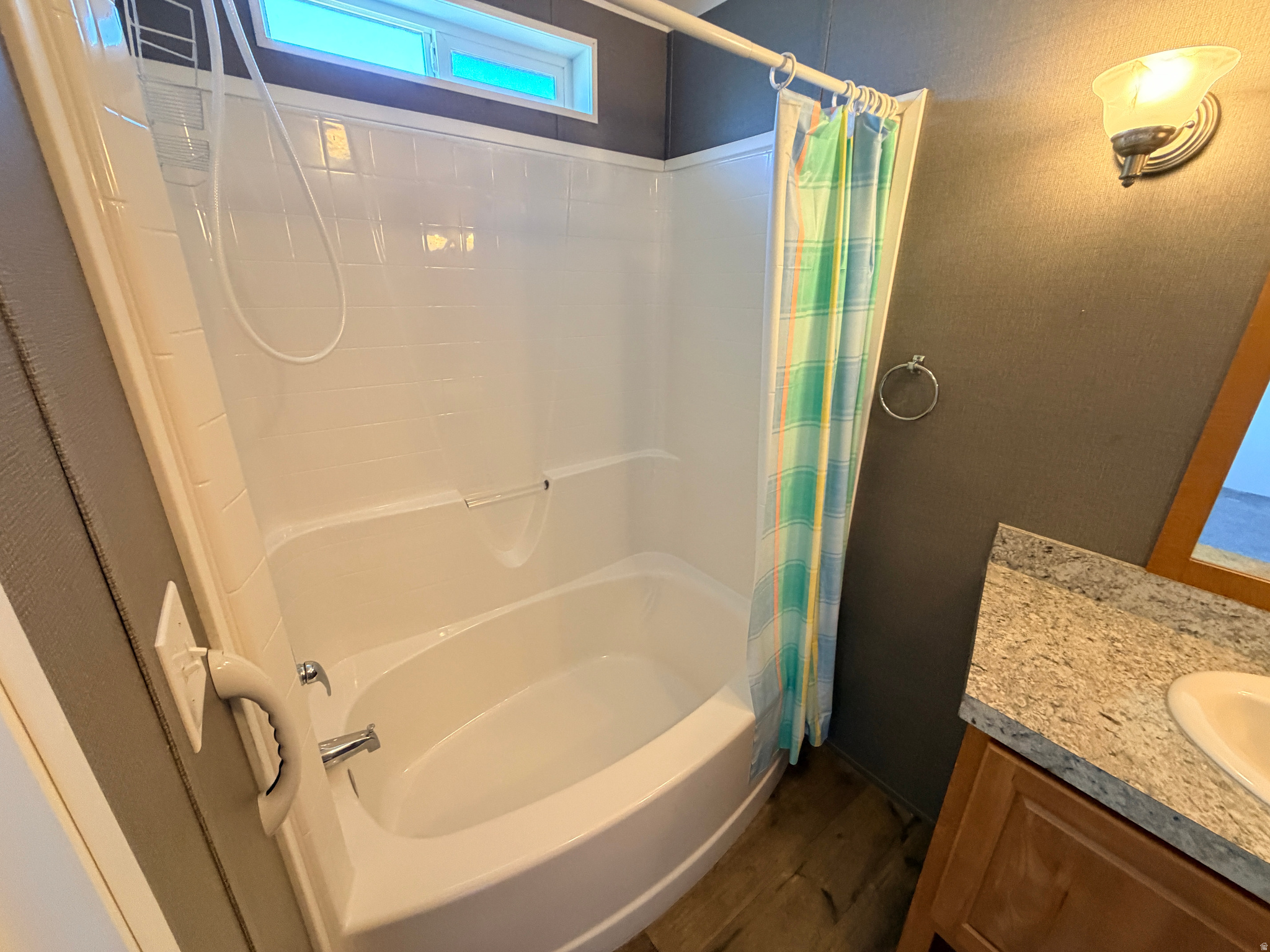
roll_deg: -0.8
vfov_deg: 85.7
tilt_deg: -16.0
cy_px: 476
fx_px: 514
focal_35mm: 14
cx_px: 635
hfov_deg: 102.1
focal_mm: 2.22
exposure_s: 1/60
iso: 400
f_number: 2.2
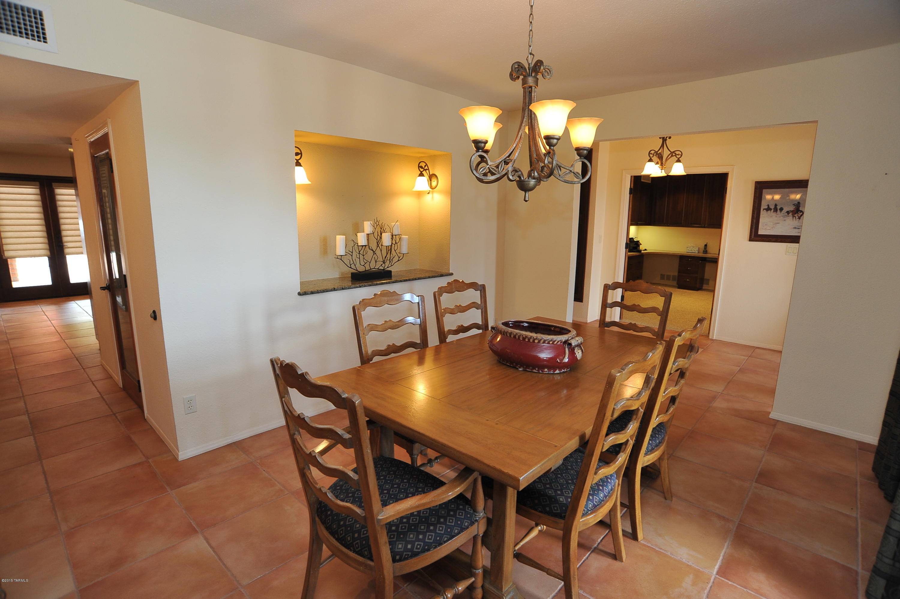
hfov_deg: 90.0
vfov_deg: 67.3
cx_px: 450
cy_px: 300
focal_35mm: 18
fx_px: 450
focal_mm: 18
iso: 640
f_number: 7.1
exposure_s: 1/25
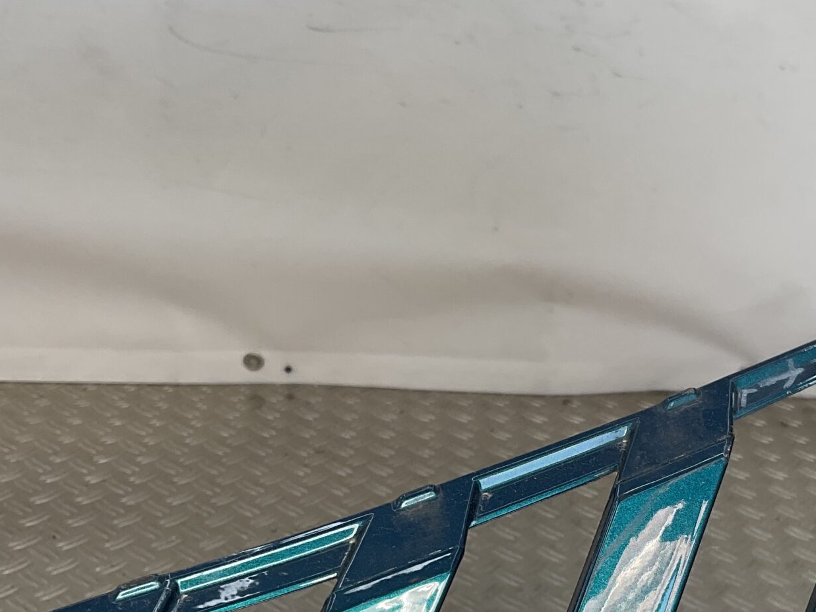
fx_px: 1415
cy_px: 518
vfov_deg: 23.9
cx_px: 613
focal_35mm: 60
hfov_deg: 31.6
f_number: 1.8
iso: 16
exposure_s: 1/135
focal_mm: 3
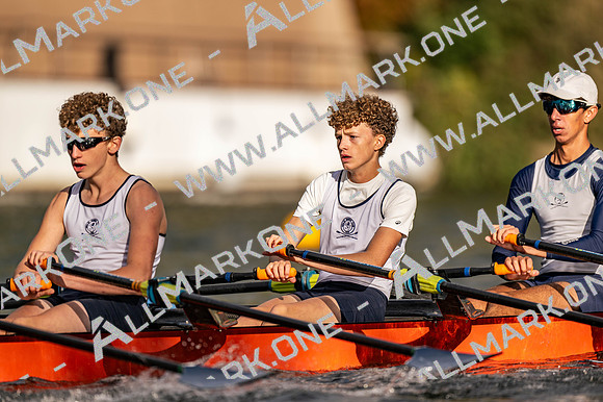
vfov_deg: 2.3
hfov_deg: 3.4
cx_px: 302
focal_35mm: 600
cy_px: 201
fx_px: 10046
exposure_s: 1/2500
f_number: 4
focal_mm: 600
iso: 90
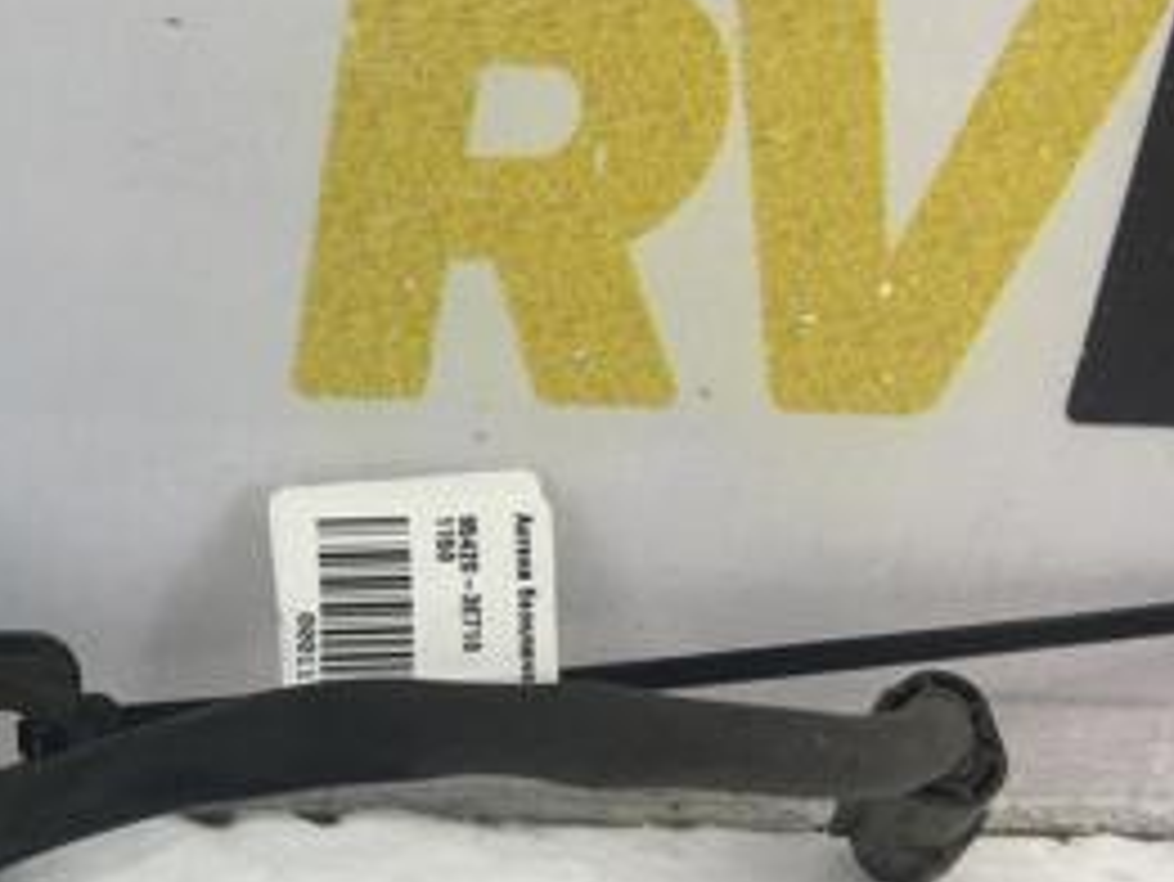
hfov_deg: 25.0
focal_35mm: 71
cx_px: -184
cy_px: 558
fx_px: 2409
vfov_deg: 20.7
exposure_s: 1/100
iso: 40
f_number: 2.2
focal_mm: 4.15
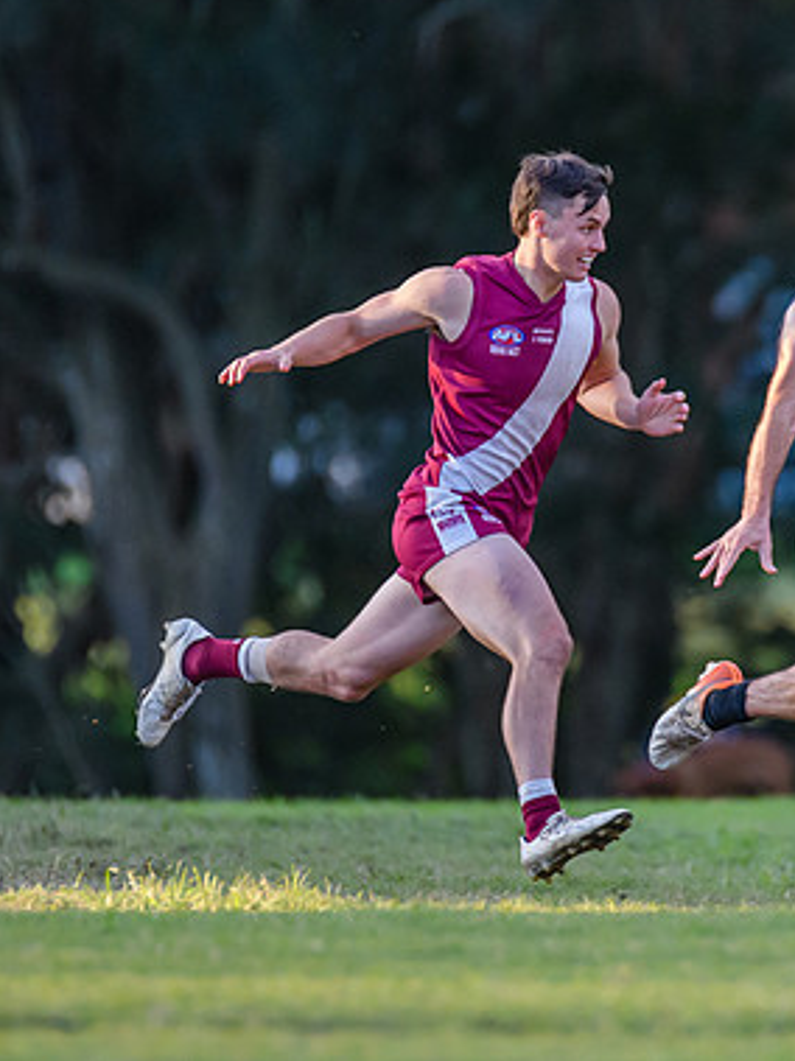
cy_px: 447
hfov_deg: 1.7
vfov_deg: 2.3
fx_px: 26472
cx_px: 774
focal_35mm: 864
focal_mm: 300
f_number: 2.8
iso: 1400
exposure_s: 1/1250
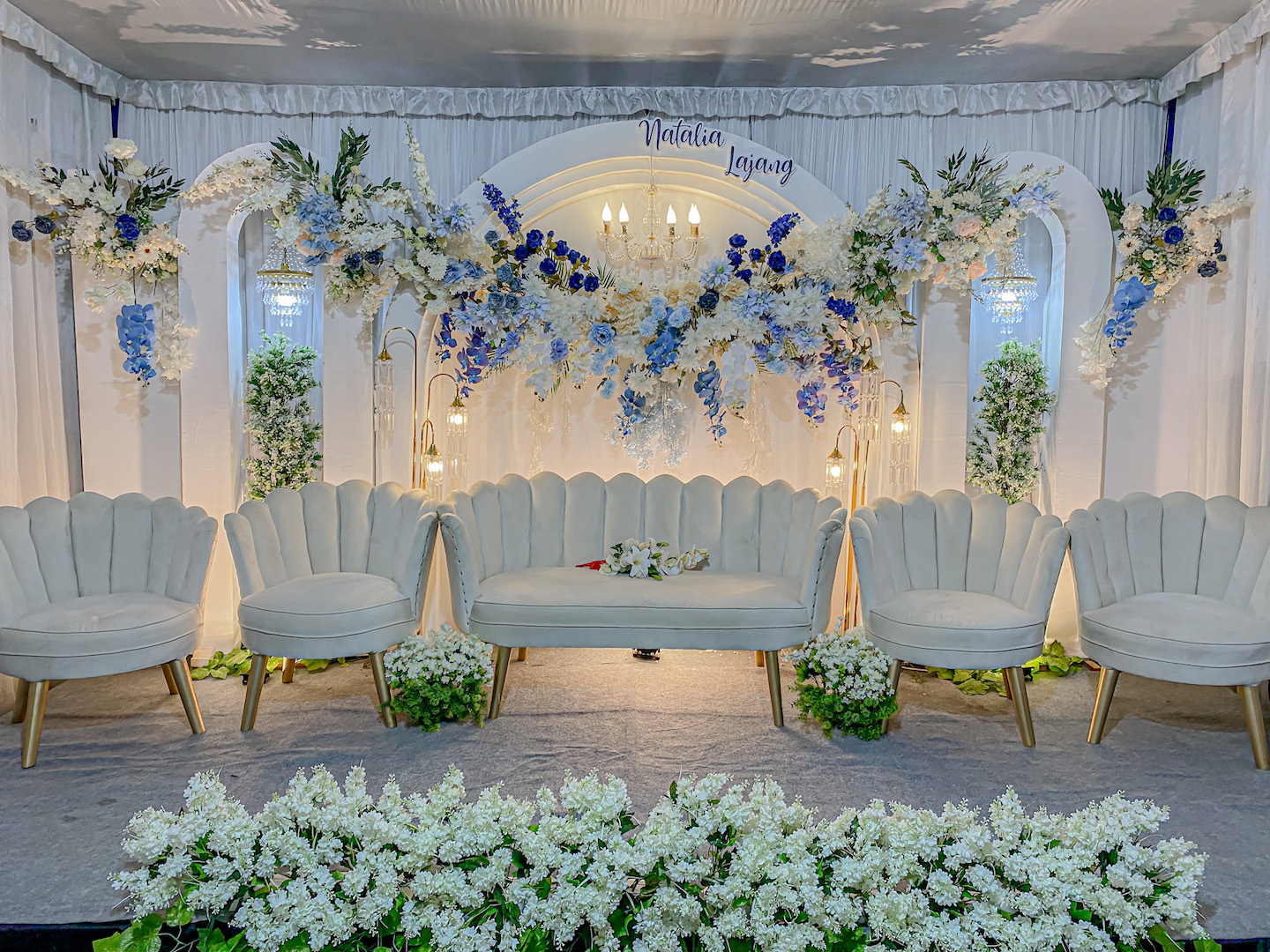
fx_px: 954
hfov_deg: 67.3
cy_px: 476
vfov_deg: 53.1
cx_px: 635
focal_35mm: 26
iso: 64
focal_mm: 4.25
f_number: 1.8
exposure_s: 1/50
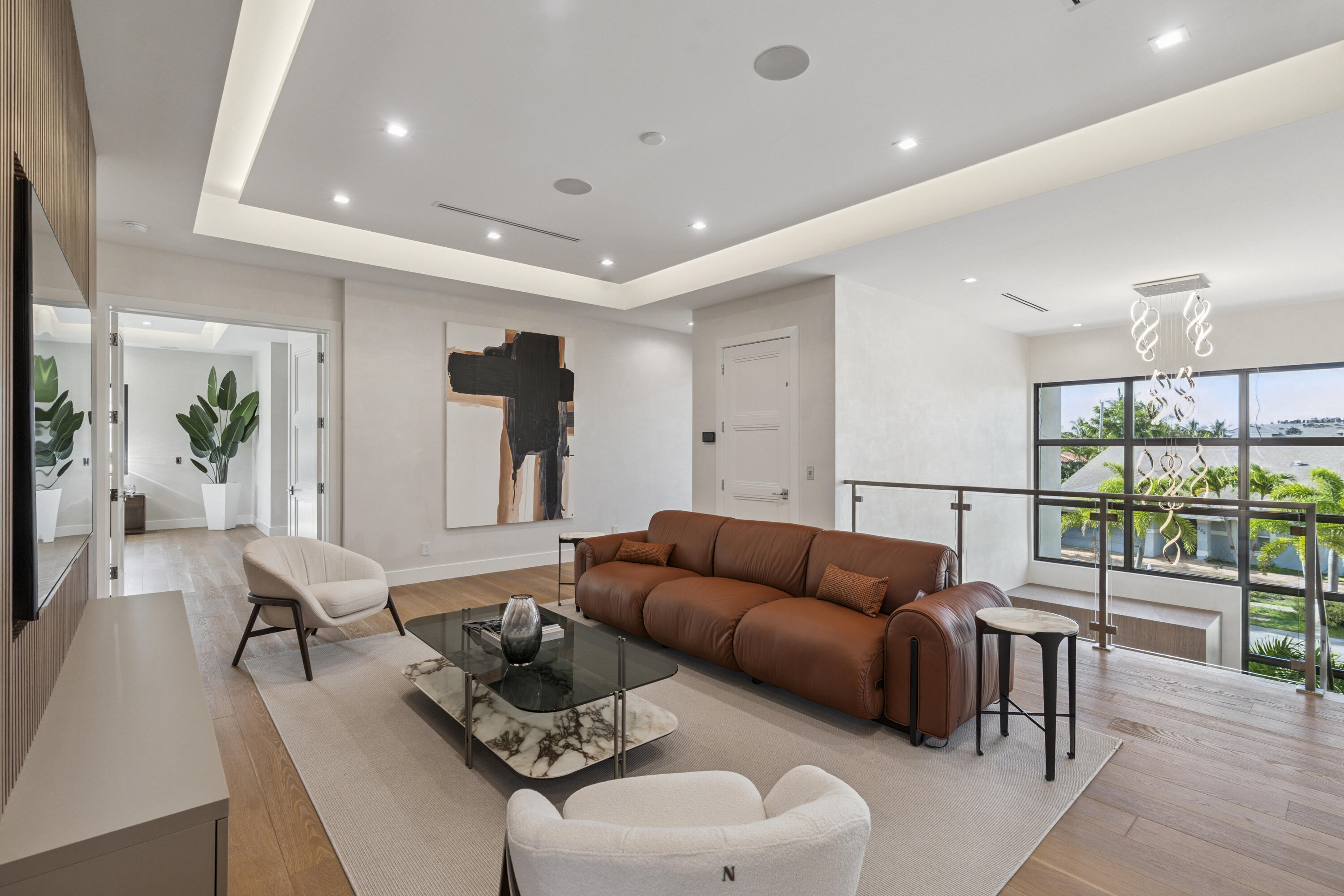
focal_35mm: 16
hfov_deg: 96.7
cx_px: 672
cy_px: 448
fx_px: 597
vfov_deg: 73.7
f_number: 8
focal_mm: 16
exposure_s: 1/10
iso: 320
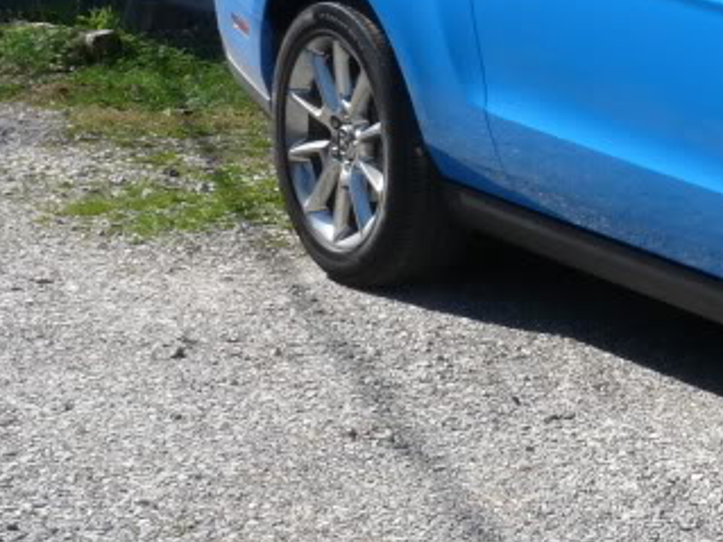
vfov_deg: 9.6
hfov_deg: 12.3
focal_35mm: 154
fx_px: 3215
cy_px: 120
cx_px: 1047
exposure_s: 1/320
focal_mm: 8.5
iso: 100
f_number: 5.6
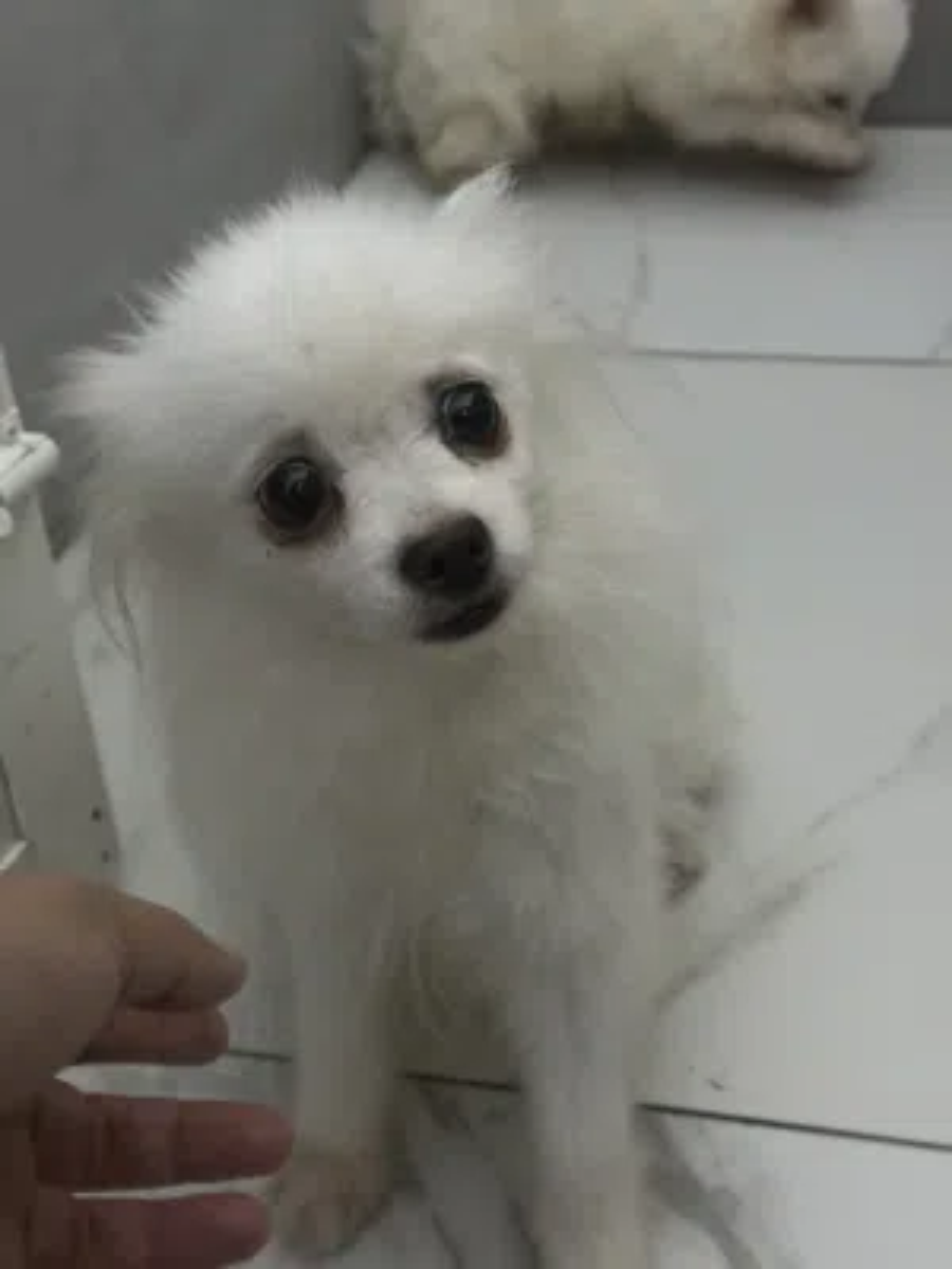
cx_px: 476
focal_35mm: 48
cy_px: 634
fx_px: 1760
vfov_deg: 39.7
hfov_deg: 30.3
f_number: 1.78
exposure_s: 1/25
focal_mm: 6.86
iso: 640
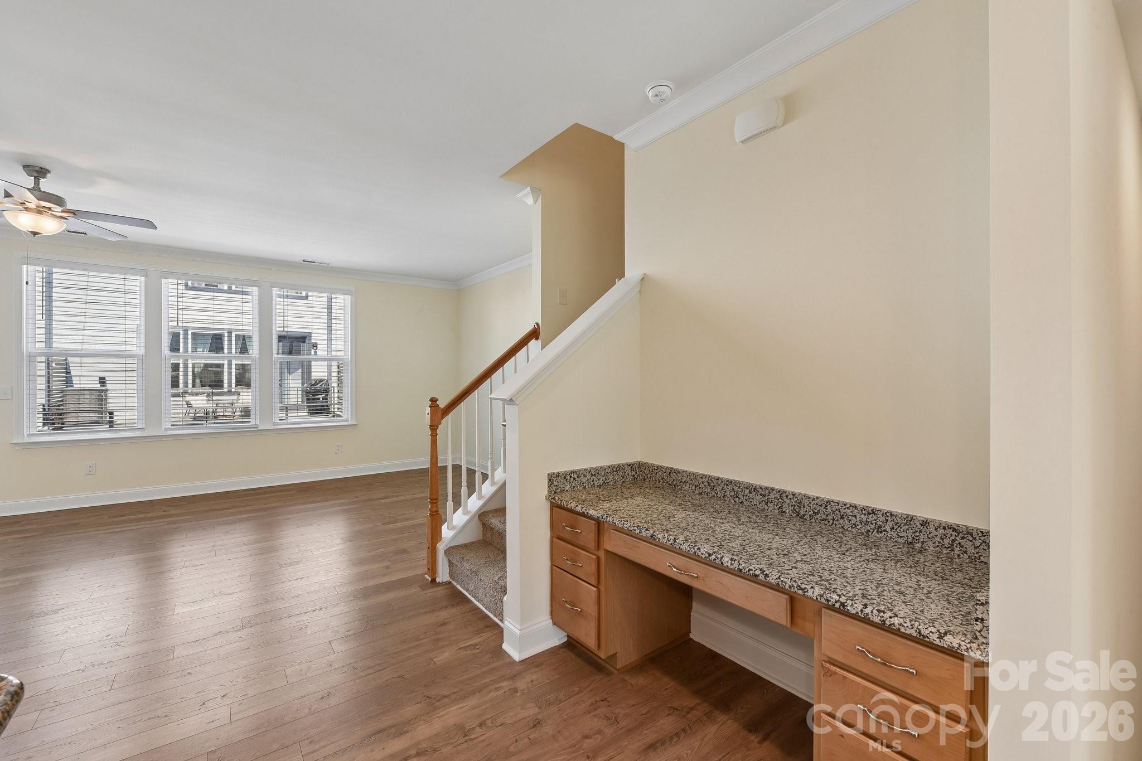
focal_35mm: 15
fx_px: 476
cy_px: 380
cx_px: 571
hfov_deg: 100.4
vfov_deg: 77.3
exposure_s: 1/13
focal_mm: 15
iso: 200
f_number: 11
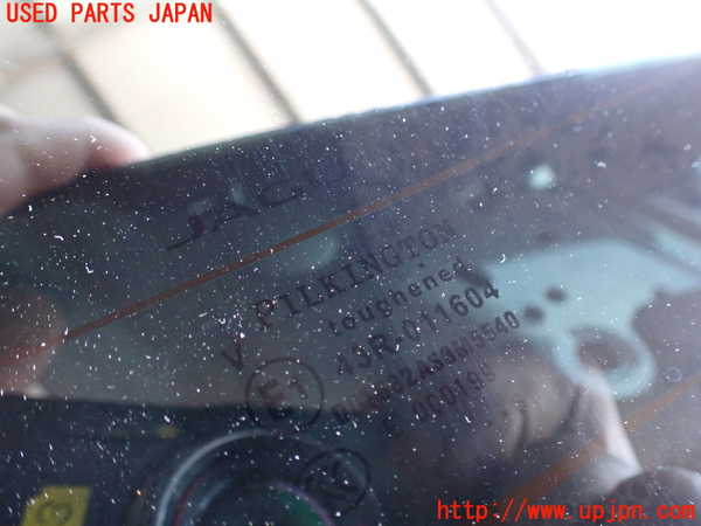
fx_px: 608
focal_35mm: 30
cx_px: 350
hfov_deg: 60.0
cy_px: 263
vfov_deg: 46.8
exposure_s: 1/40
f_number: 2.3
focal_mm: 5.4
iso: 800
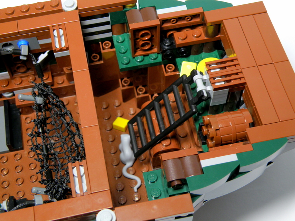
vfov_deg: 26.6
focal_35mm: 55
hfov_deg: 34.9
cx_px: 148
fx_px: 469
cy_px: 110
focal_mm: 9.77
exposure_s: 1/15
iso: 64
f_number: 4
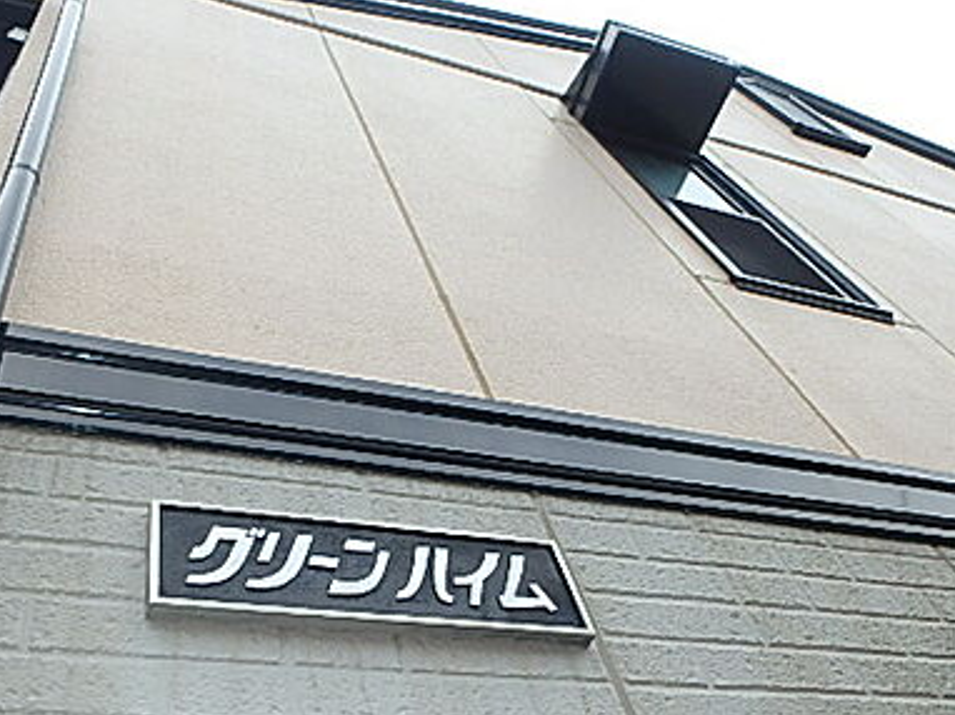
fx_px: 910
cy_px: 420
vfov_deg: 42.7
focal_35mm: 33
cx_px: 375
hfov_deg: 54.9
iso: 125
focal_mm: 3.7
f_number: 3.5
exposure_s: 1/400
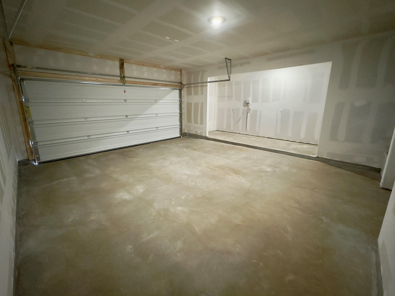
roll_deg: -0.3
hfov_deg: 98.1
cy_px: 139
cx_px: 193
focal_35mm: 15
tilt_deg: -12.6
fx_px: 171
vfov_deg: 81.7
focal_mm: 2.22
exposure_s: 1/60
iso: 1250
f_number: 2.2
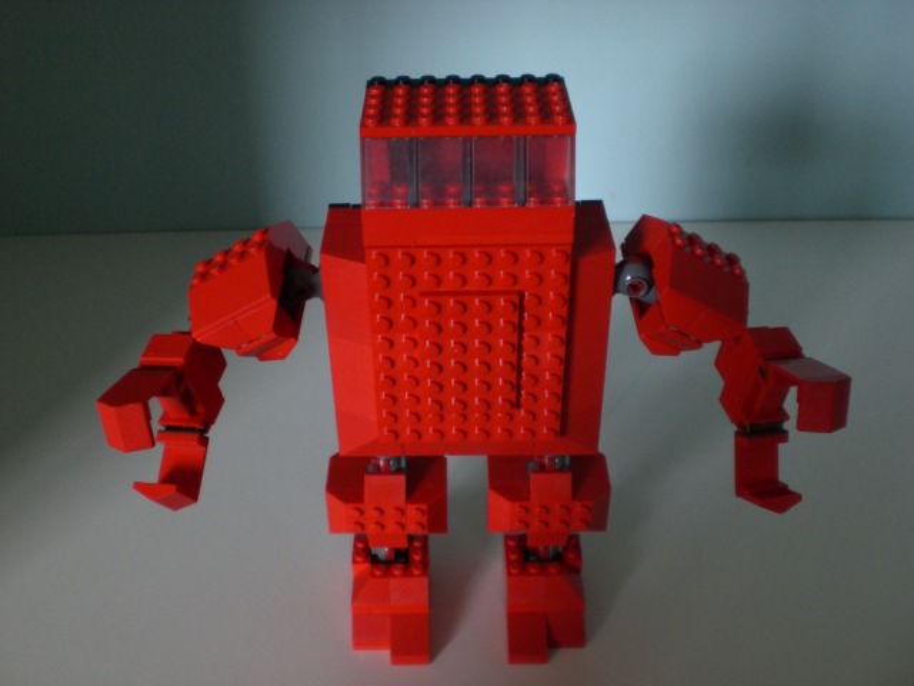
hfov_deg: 49.0
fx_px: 1003
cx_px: 457
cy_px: 343
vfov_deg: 37.7
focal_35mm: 38
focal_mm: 6.3
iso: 200
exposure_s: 1/80
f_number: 3.1
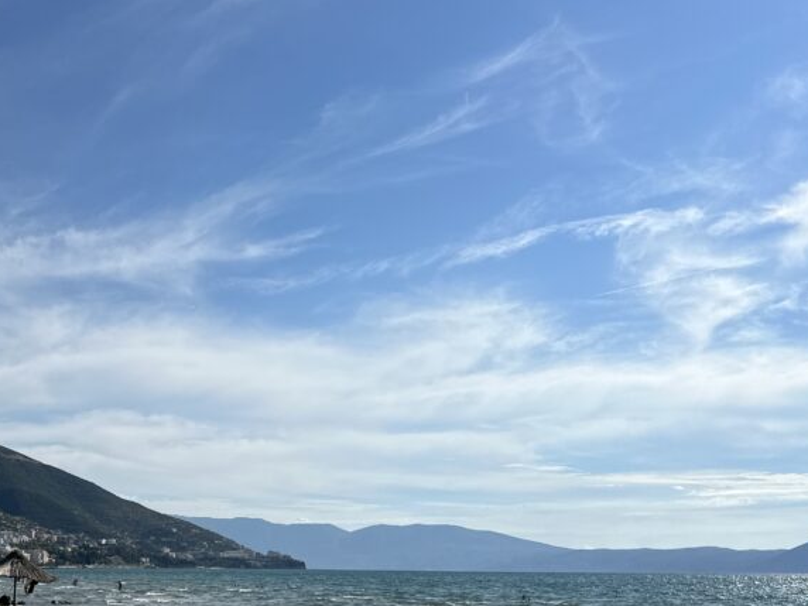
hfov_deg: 41.4
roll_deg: -0.5
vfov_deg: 33.2
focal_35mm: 43
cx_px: 127
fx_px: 1004
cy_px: 428
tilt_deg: +7.3
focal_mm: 6.86
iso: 80
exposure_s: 1/13699
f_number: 1.78
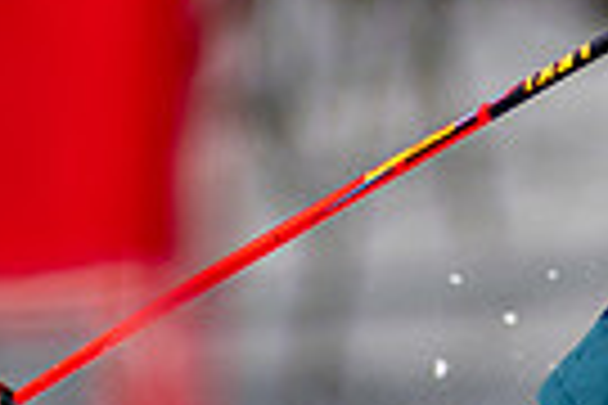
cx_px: 982
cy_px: -292
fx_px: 36038
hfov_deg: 1.0
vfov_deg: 0.6
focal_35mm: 2134
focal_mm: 300
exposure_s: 1/6400
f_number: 2.8
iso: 100
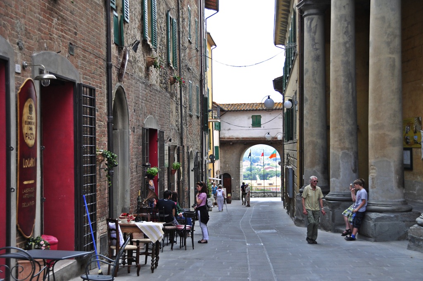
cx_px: 212
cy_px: 140
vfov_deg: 25.0
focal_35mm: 54
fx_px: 634
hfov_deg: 36.9
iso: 320
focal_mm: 36
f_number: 4.5
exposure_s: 1/400
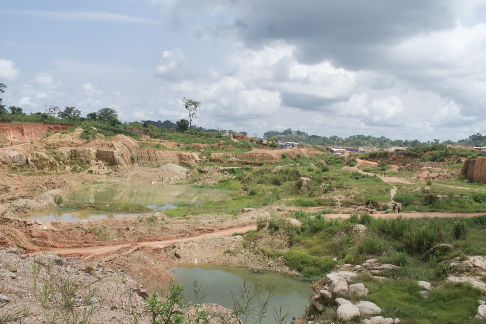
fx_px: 499
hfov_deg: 51.9
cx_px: 242
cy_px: 161
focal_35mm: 37
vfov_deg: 35.9
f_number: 10
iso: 200
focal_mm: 24
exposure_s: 1/400
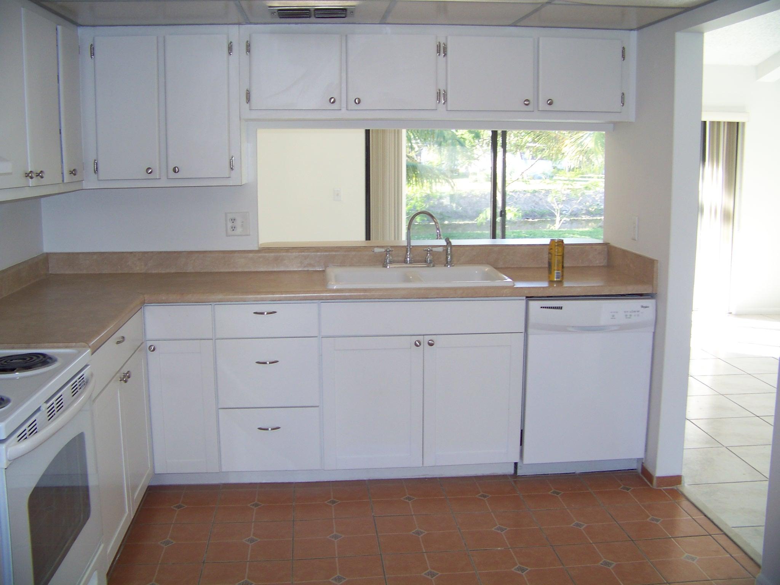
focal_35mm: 36
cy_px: 292
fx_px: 811
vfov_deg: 39.7
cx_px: 390
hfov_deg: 51.4
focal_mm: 5.85
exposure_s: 1/30
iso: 64
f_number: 2.8
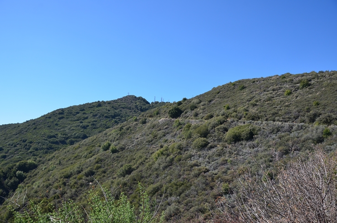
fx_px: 252
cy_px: 112
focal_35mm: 27
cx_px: 168
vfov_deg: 47.7
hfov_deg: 67.5
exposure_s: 1/320
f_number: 7.1
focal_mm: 18
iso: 160
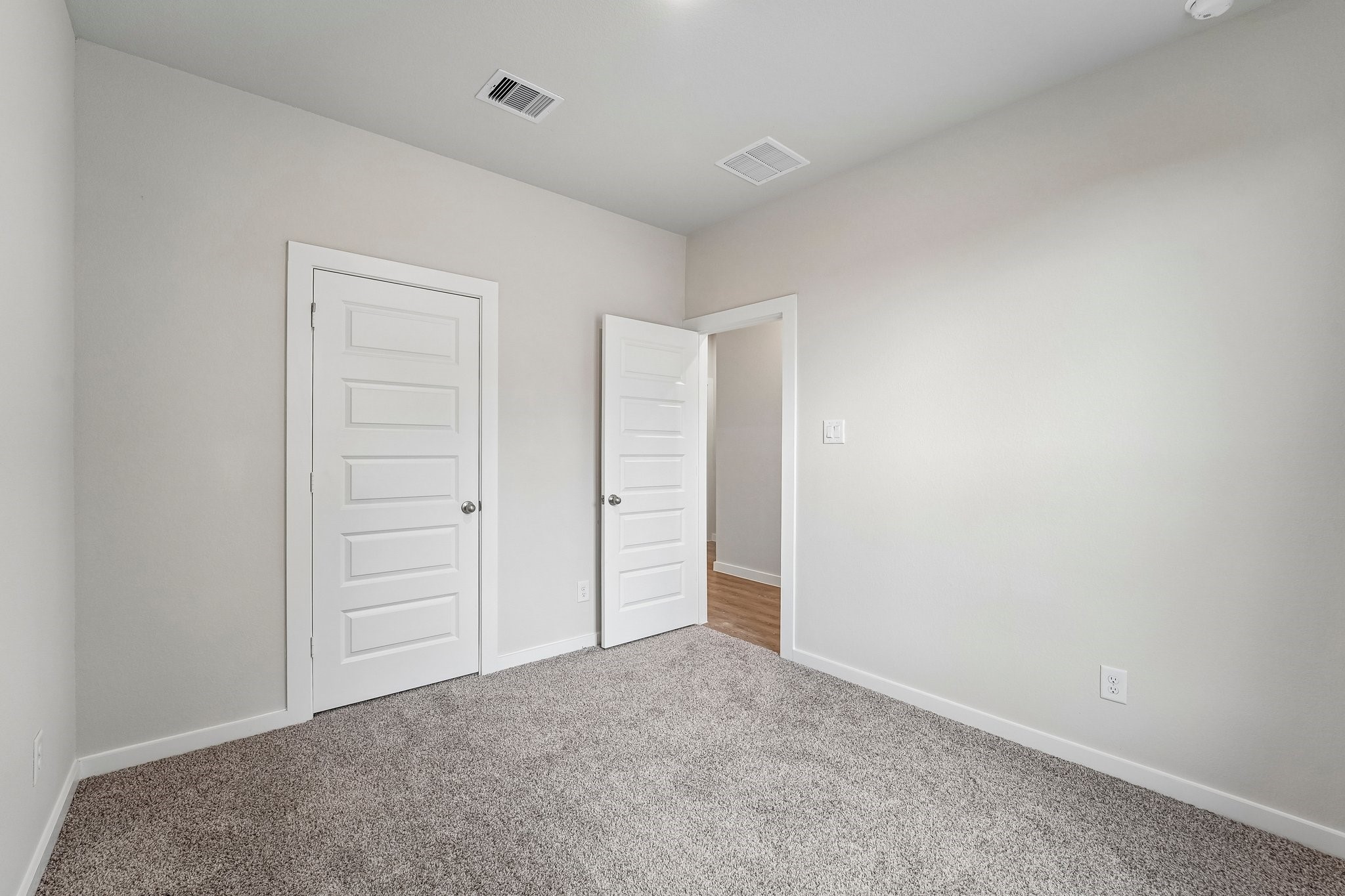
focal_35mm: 14
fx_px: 523
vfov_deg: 81.2
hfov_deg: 104.3
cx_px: 672
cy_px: 448
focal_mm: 14
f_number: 8
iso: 500
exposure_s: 1/40
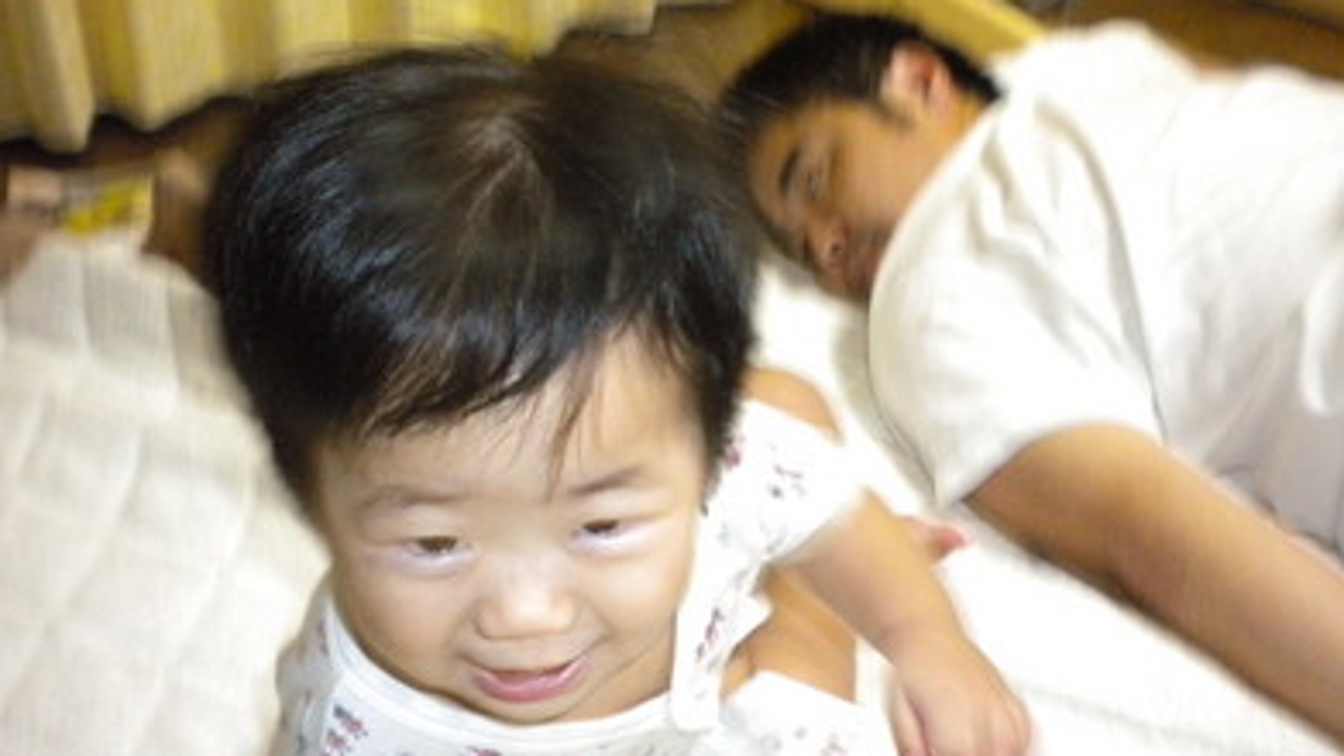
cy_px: 357
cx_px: 677
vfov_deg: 30.4
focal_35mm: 39
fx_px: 1390
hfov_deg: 51.6
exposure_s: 1/30
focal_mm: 6.3
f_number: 3.1
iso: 800
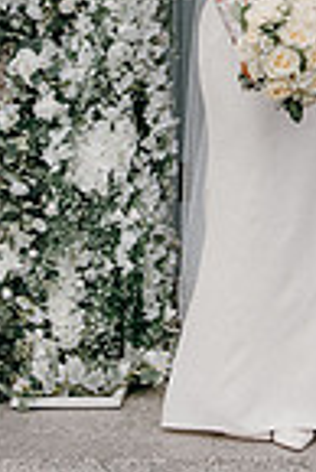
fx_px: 1629
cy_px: -67
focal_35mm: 124
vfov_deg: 16.0
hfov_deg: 10.9
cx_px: 388
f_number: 3.5
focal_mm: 31
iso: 125
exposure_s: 1/250
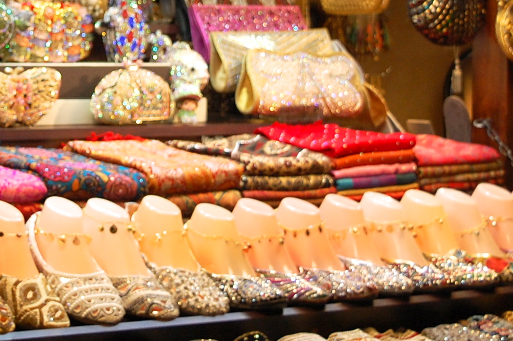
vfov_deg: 10.2
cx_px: 77
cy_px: 25
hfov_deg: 15.2
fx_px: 1902
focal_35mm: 134
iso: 400
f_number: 4.5
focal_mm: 29
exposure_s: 1/80
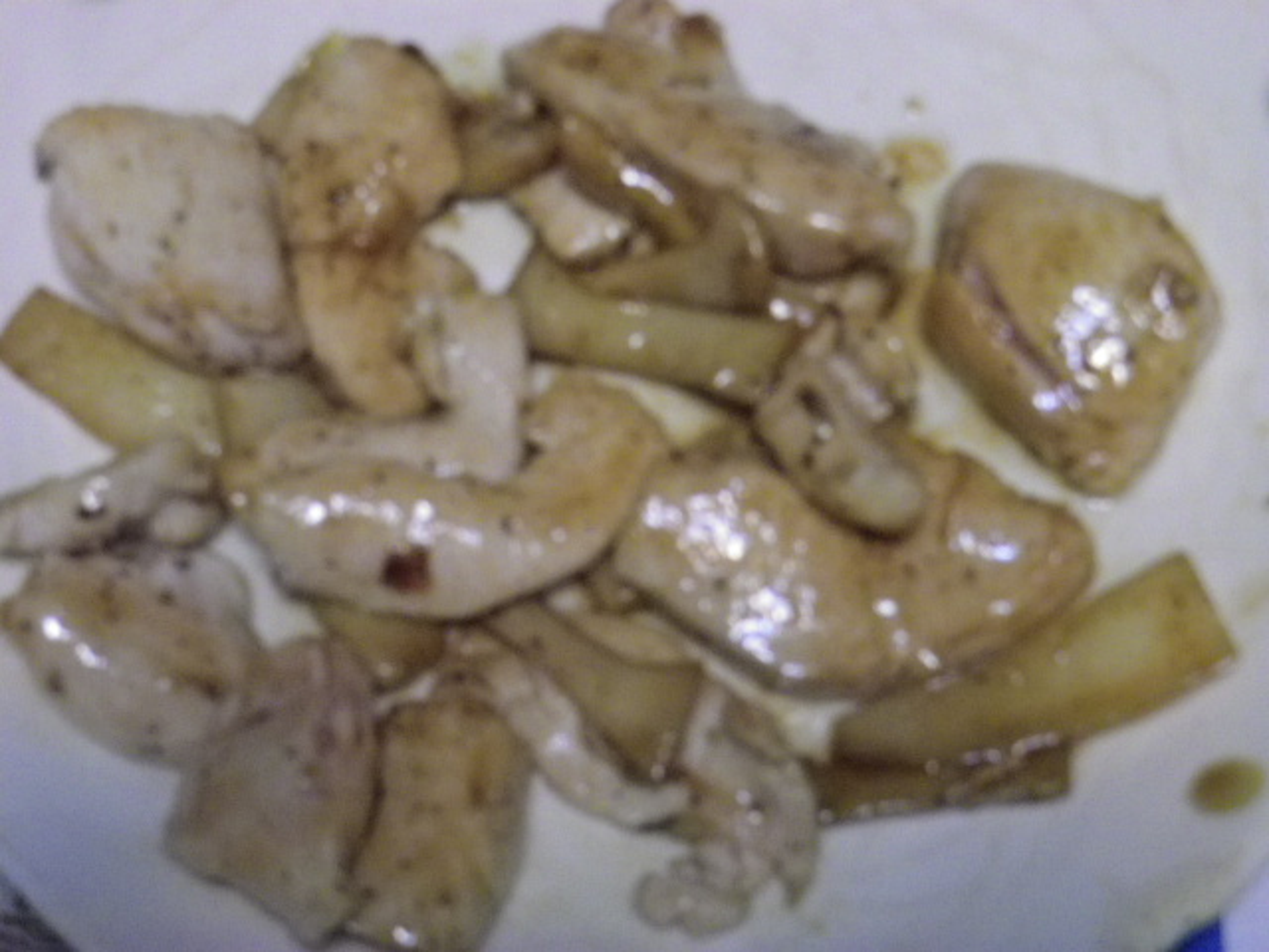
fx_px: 2603
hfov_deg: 27.4
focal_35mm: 71
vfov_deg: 20.7
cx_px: 634
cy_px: 476
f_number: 4.9
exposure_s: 1/50
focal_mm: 12.5
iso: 800
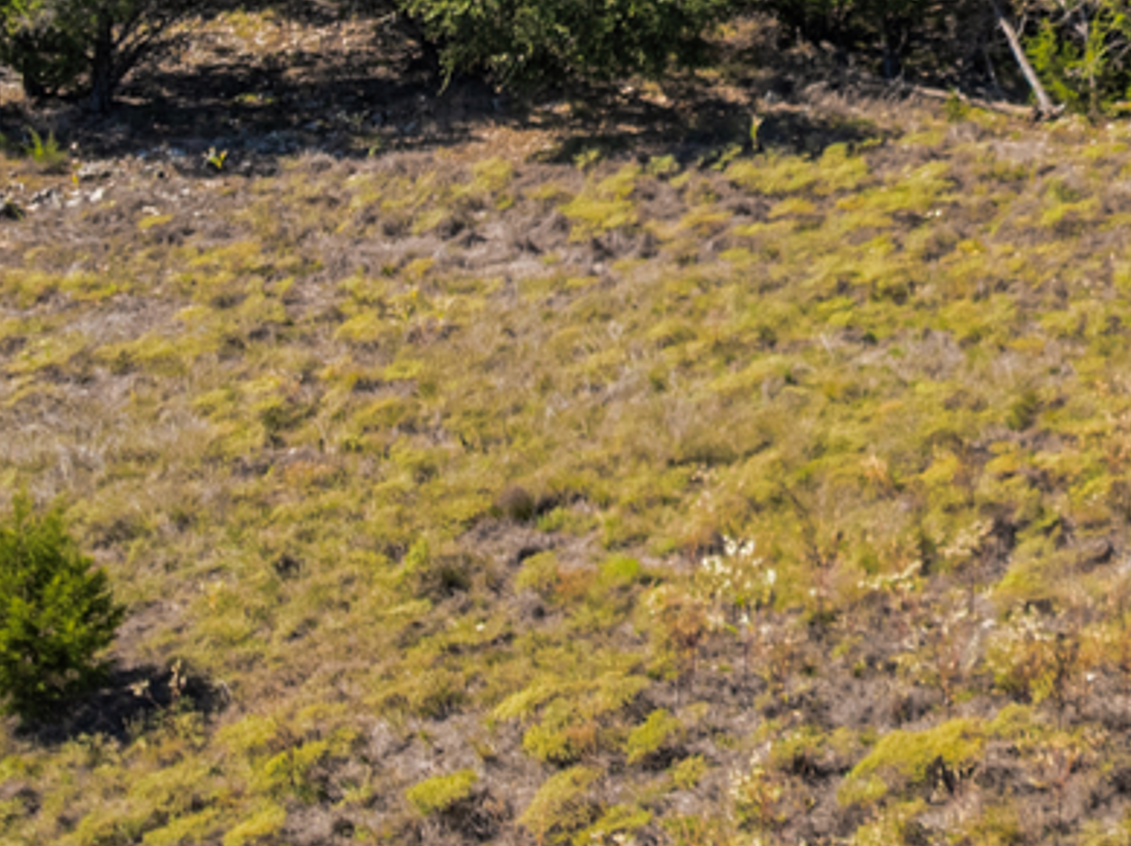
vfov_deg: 16.5
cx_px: 1602
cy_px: 183
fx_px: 2905
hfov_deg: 19.7
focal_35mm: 89
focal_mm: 12.29
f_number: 2.8
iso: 130
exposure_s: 1/640
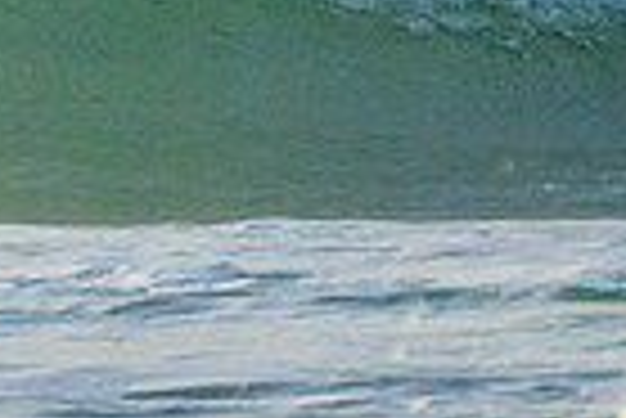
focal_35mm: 3345
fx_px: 58226
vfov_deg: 0.4
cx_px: -640
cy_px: -443
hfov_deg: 0.6
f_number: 11
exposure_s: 1/2000
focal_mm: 800
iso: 2000
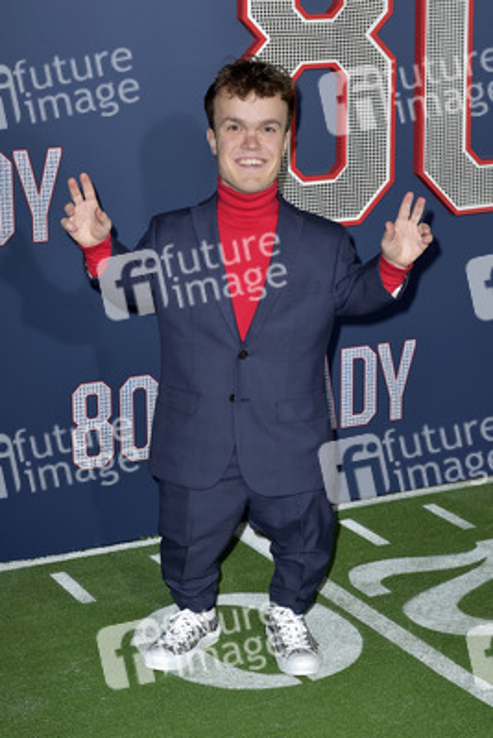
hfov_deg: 20.6
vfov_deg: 30.5
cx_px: 246
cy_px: 369
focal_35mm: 66
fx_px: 1354
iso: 400
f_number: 6.3
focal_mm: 66
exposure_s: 1/250
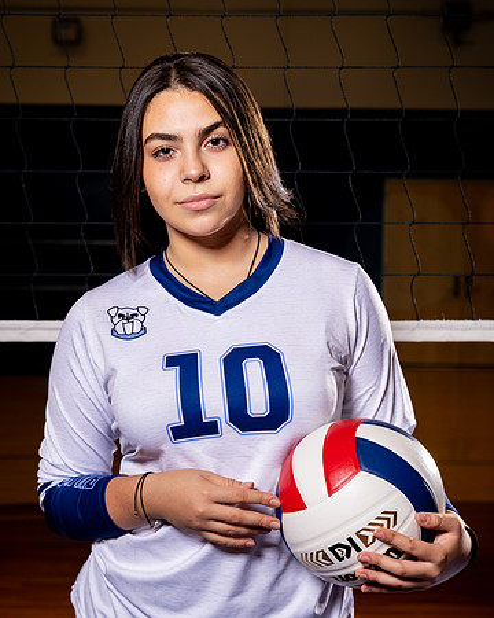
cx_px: 196
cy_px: 309
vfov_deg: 22.4
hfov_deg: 18.0
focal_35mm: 85
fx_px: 1559
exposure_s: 1/125
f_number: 5.6
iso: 250
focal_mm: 60
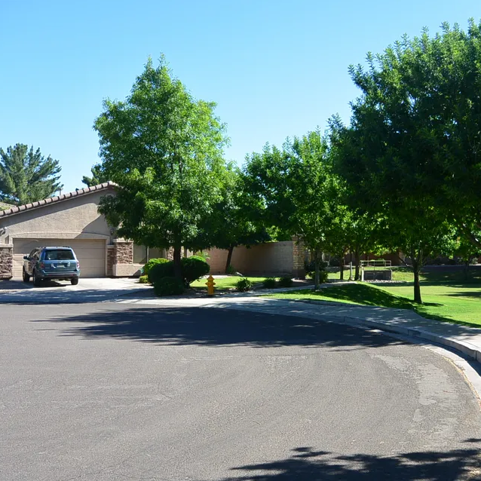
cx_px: 293
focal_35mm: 41
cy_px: 241
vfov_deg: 40.9
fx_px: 645
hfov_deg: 40.7
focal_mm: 12
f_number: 4.5
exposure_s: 1/500
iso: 100
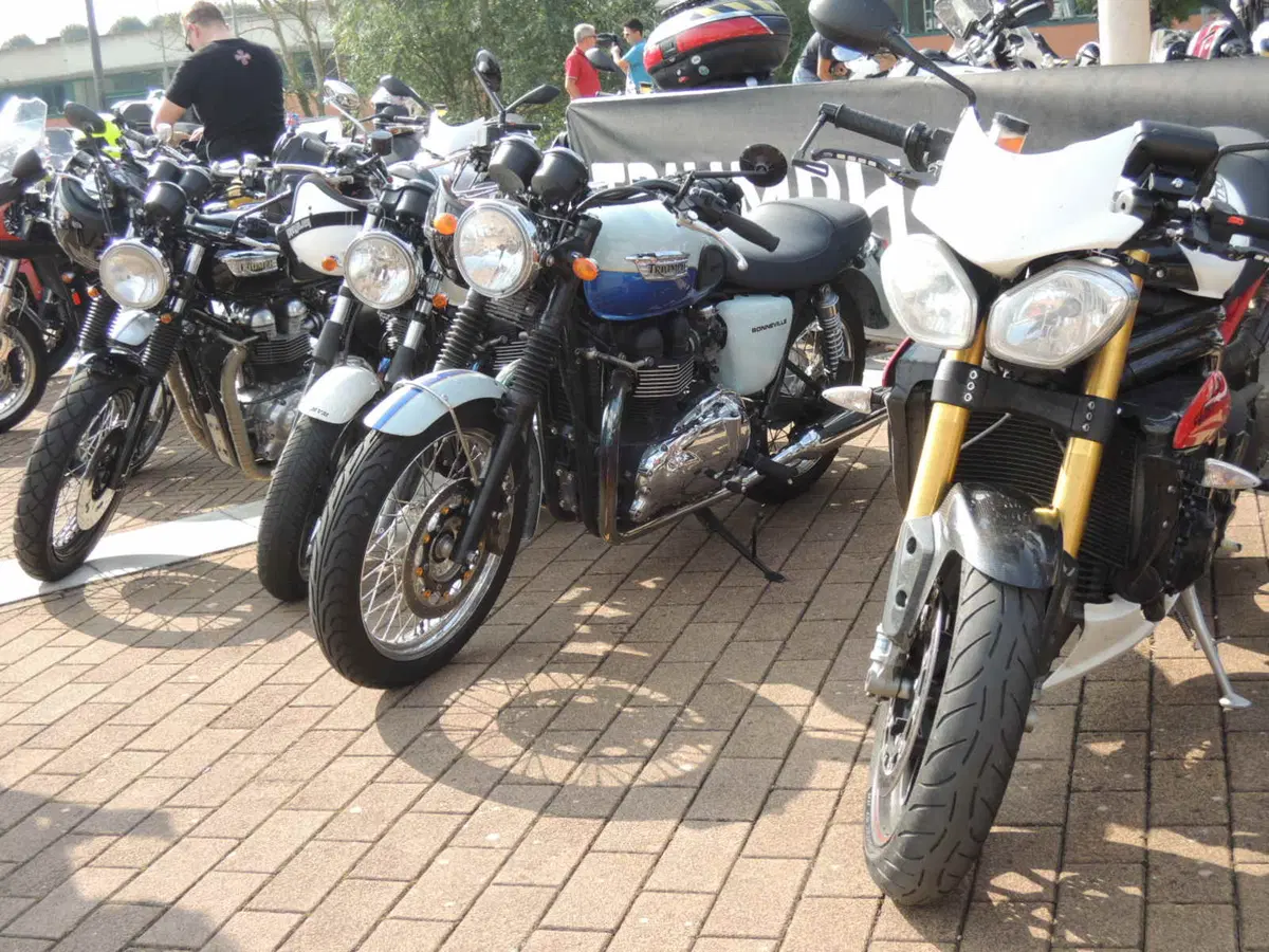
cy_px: 476
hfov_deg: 38.2
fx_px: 1833
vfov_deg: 29.1
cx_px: 634
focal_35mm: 50
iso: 100
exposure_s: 1/250
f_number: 3.7
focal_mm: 9
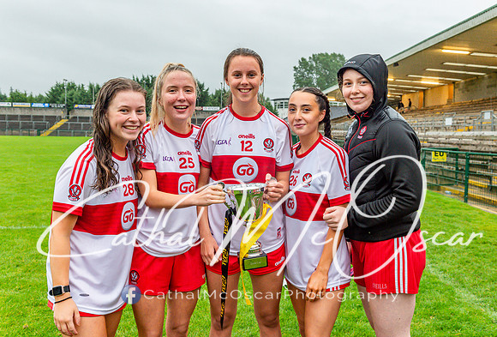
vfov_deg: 38.6
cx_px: 271
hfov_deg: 54.6
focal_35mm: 35
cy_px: 157
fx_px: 481
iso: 1600
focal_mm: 32
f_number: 4
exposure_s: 1/100
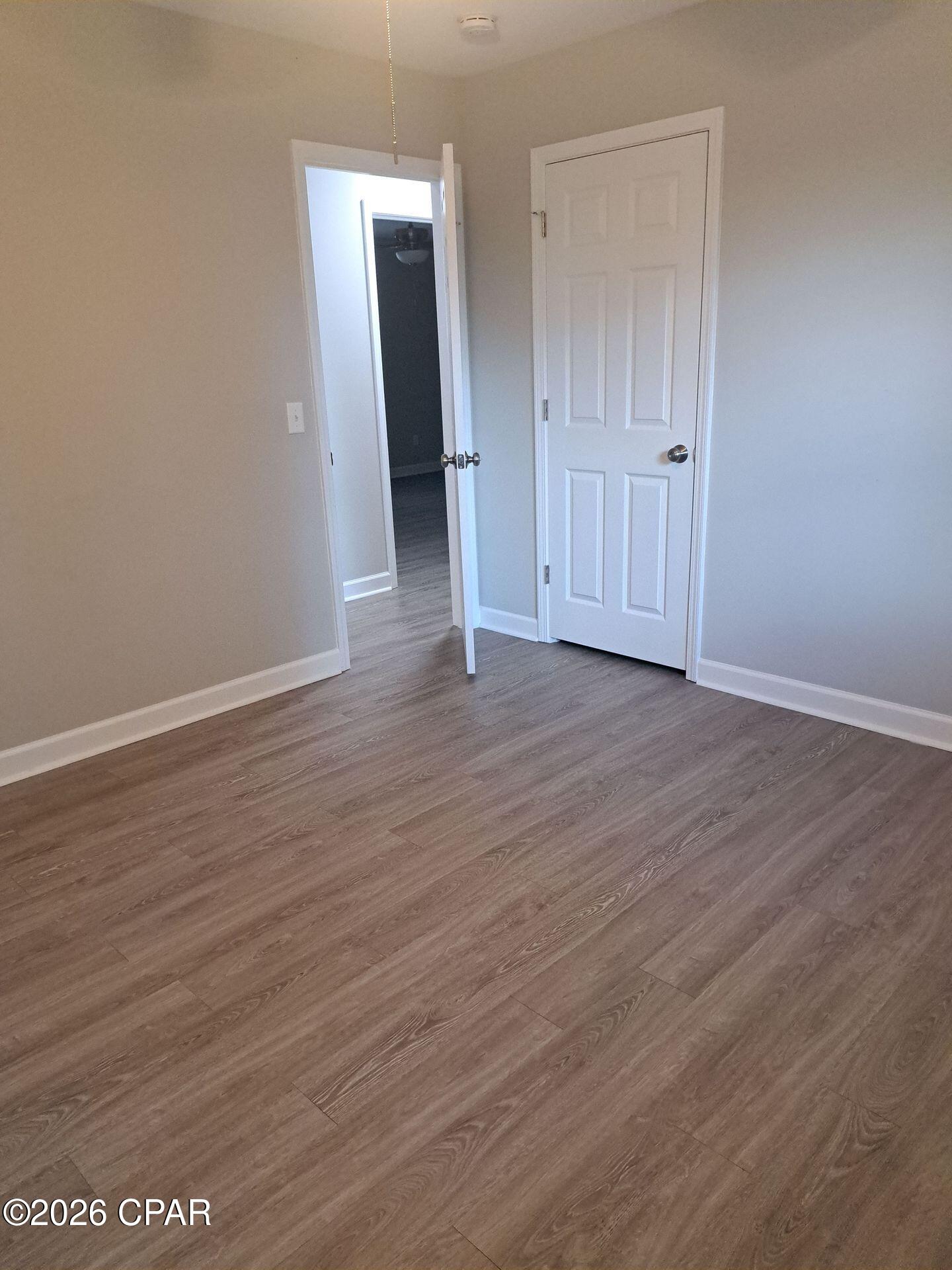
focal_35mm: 24
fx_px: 880
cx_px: 476
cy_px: 635
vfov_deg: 71.6
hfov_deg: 56.8
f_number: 1.8
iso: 514
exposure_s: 1/60.2
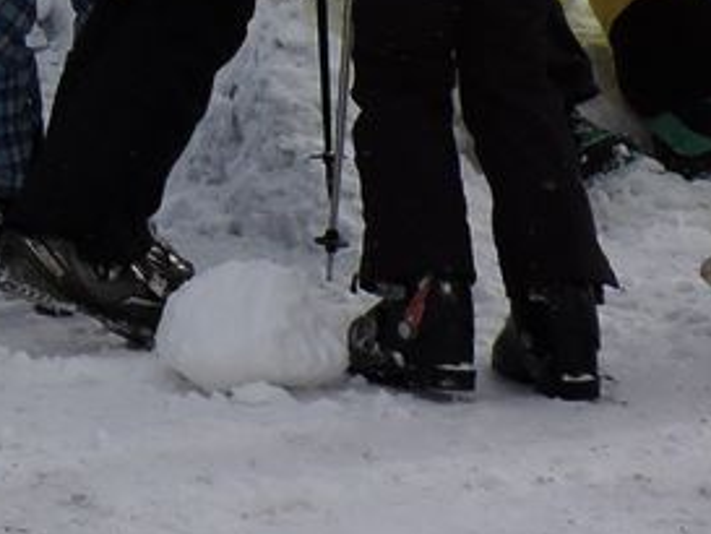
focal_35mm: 205
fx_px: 4212
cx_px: -995
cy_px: -808
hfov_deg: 8.8
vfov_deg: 6.8
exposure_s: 1/1250
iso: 100
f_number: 3.6
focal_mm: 6.2
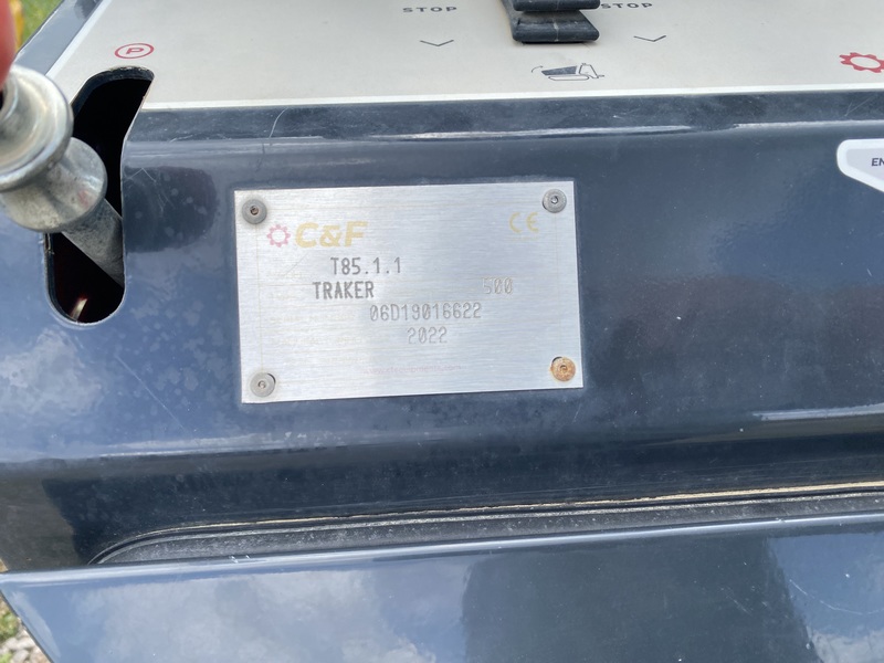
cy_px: 332
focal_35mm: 26
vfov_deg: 53.1
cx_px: 442
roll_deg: -1.5
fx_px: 664
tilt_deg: -44.8
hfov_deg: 67.3
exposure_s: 1/890
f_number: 1.8
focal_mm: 4.25
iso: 32
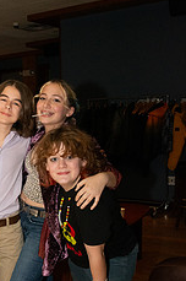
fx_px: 482
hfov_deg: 21.2
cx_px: 10
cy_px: 199
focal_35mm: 62
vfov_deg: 32.0
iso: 4000
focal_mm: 21
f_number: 10
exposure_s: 1/250
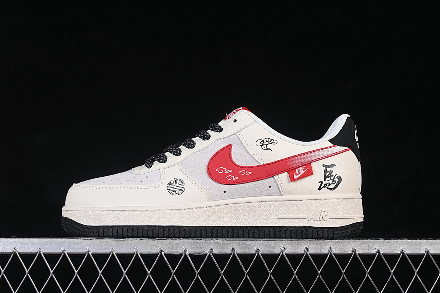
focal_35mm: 75
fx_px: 917
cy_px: 146
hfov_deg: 27.0
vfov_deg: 18.2
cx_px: 220
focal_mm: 50
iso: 160
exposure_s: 1/80
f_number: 8
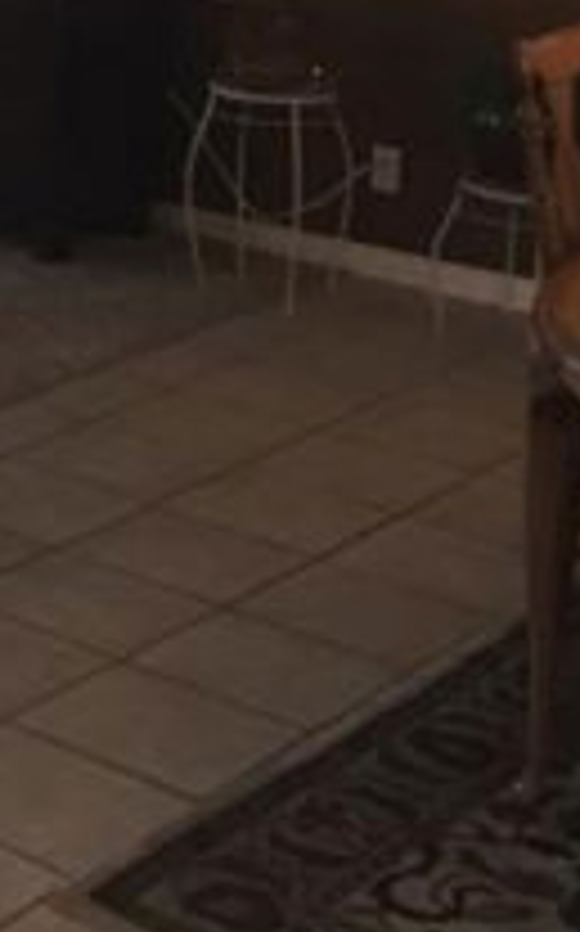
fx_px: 2408
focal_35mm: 95
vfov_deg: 20.7
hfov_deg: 12.1
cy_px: -117
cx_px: -593
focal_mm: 4.15
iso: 64
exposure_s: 1/30
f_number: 2.2
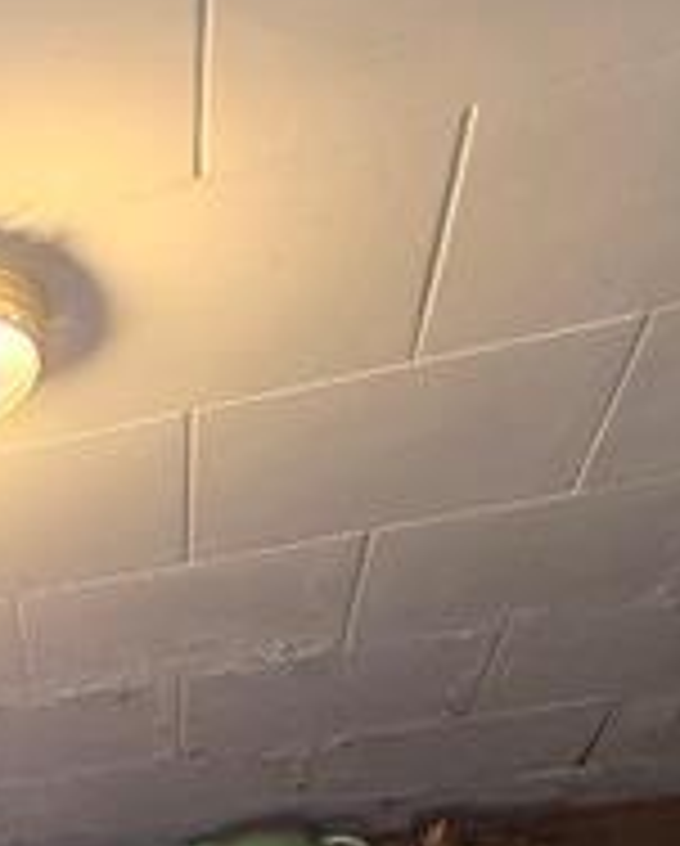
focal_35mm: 69
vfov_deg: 19.1
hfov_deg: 16.7
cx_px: -675
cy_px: 1611
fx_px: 1732
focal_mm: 2.2
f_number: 2.2
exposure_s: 1/60
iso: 200
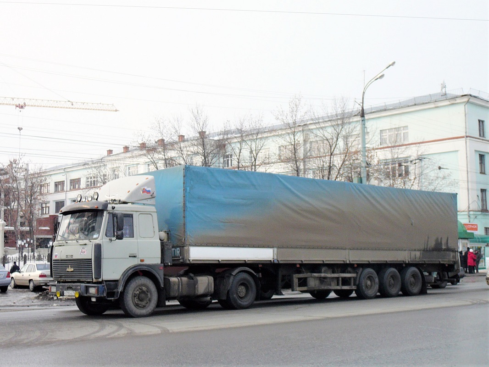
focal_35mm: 52
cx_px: 244
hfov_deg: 36.8
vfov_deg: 28.0
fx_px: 735
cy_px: 184
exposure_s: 1/500
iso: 80
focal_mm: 7.8
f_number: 3.4
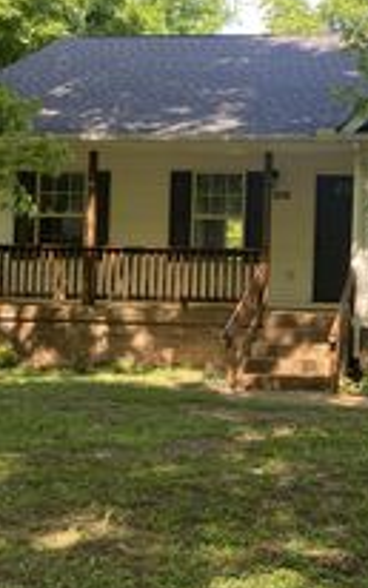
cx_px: 391
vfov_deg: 30.6
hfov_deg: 18.8
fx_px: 1074
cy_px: 244
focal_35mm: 67
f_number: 1.8
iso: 32
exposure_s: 1/205
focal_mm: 4.25
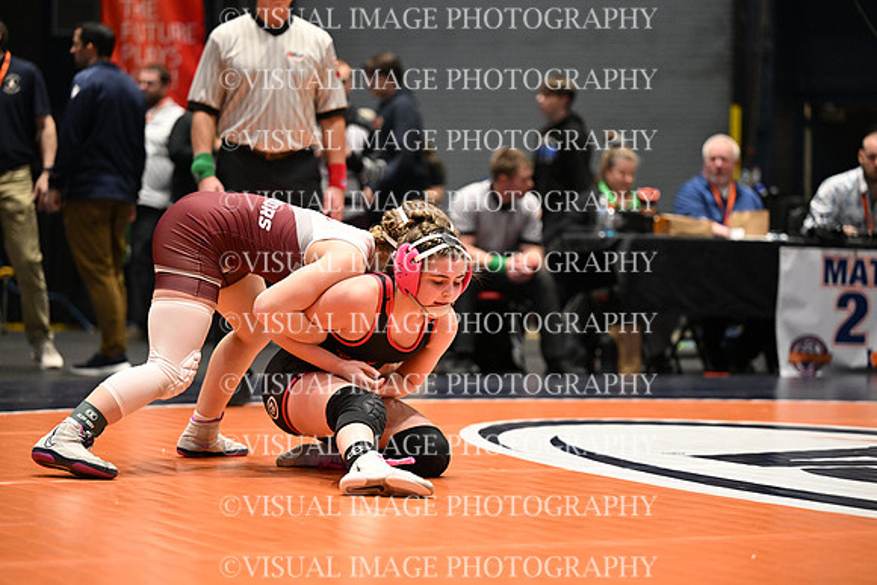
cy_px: 292
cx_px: 438
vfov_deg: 11.9
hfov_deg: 17.8
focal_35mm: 115
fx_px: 2802
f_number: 2.8
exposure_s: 1/767
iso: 4000
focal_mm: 115
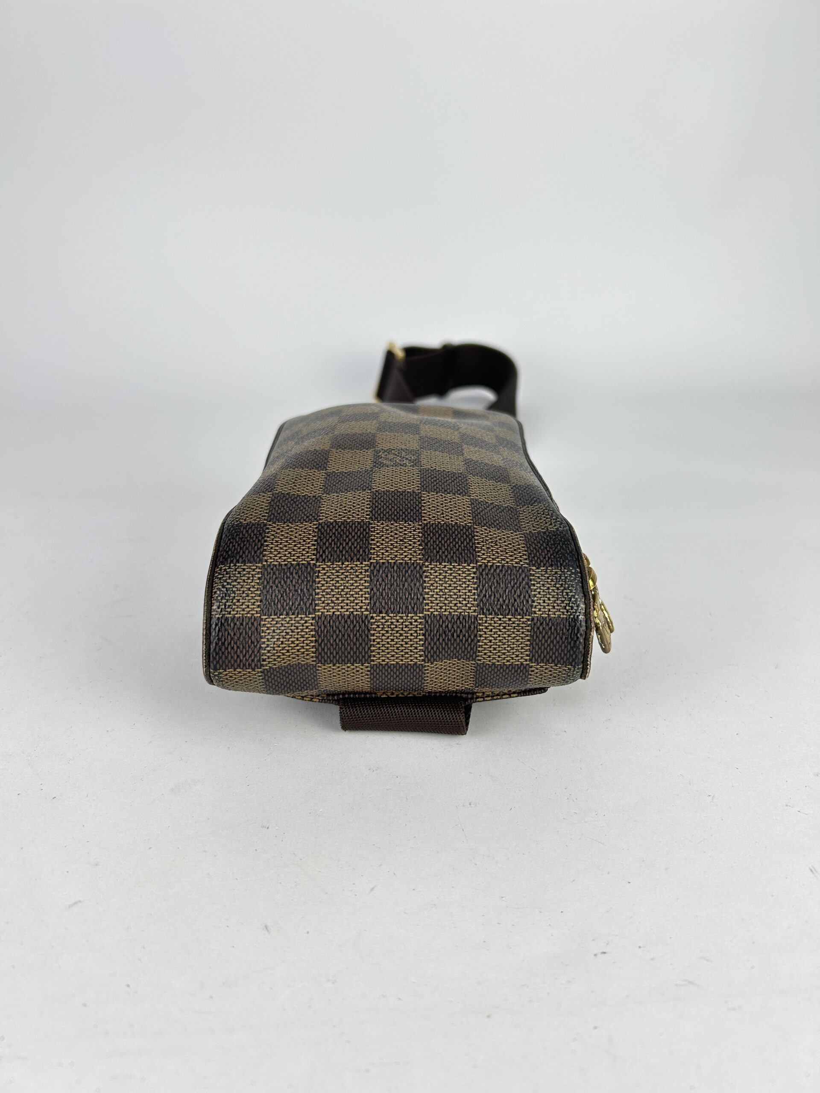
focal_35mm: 26
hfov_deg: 53.1
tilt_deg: -22.8
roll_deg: -2.5
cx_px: 410
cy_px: 546
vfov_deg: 67.3
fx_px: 821
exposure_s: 1/214
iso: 40
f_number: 1.5
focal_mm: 5.7
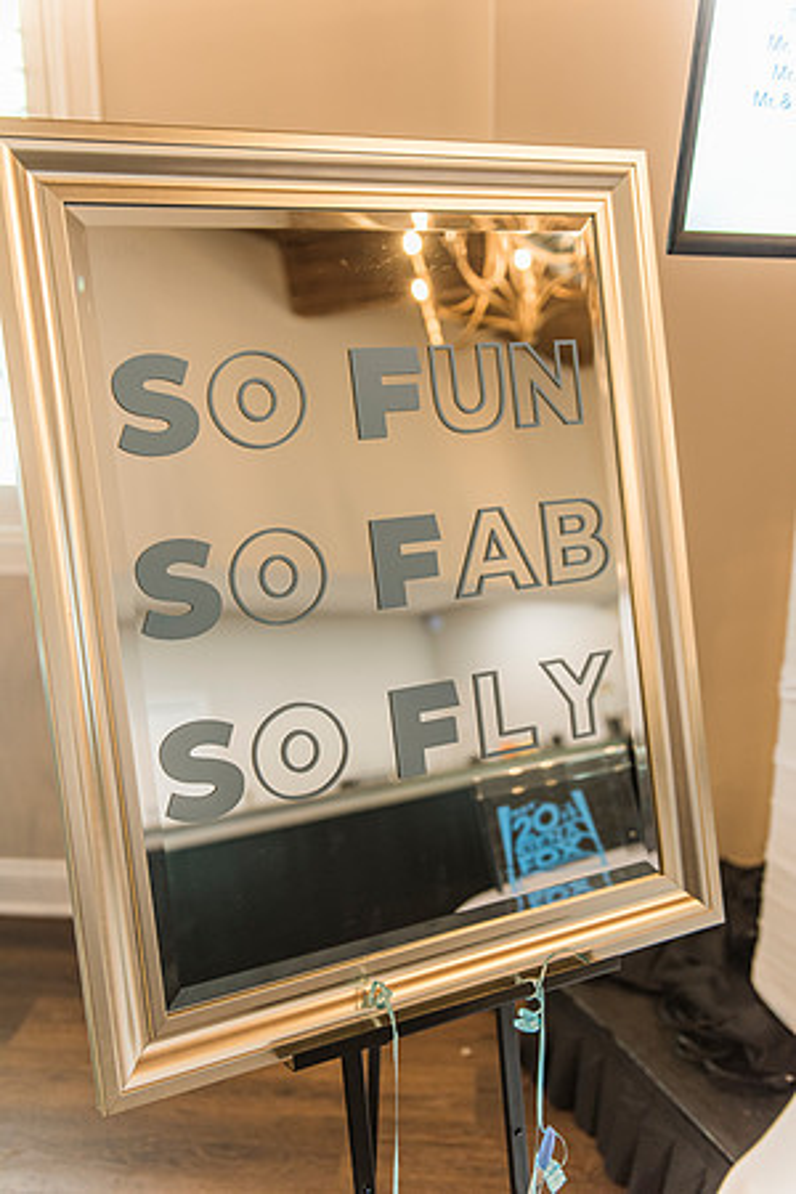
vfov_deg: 53.1
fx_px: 1194
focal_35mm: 36
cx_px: 398
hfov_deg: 36.9
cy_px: 597
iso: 1250
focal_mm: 36
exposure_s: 1/80
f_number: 2.8
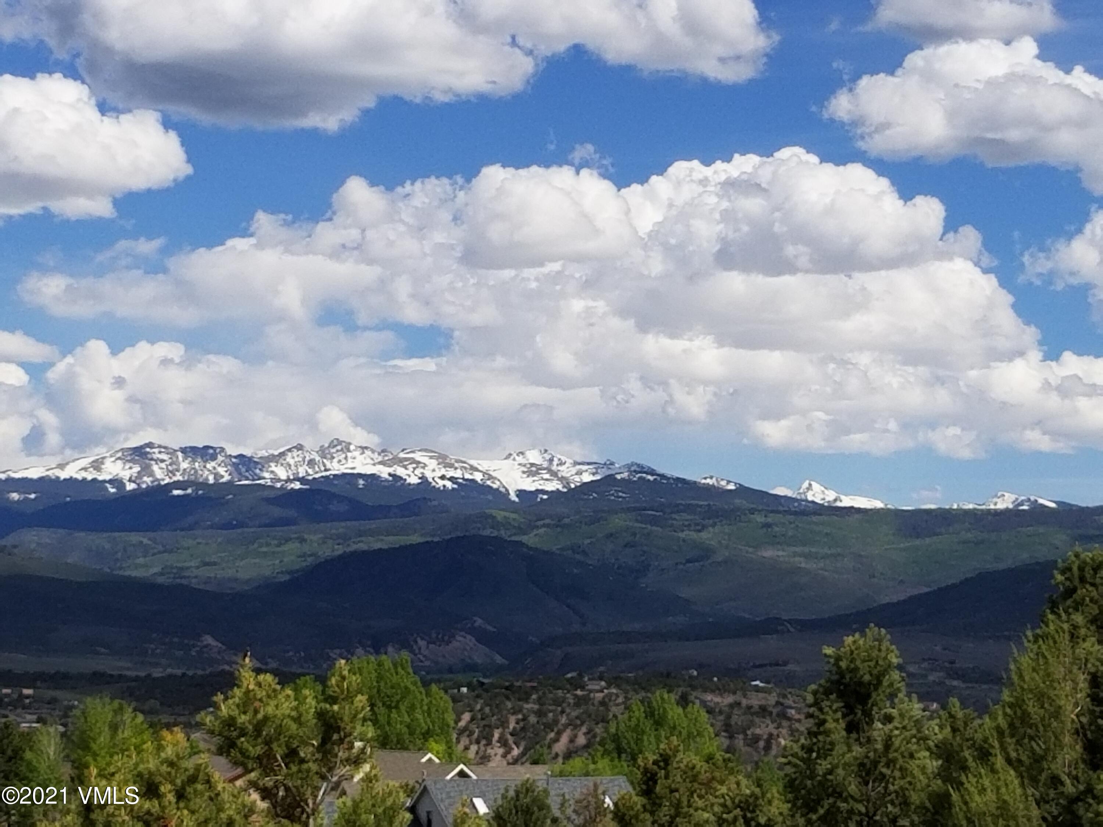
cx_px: 552
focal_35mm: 26
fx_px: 828
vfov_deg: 53.1
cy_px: 414
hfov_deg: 67.3
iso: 50
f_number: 1.7
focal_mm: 4.25
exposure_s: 1/5184
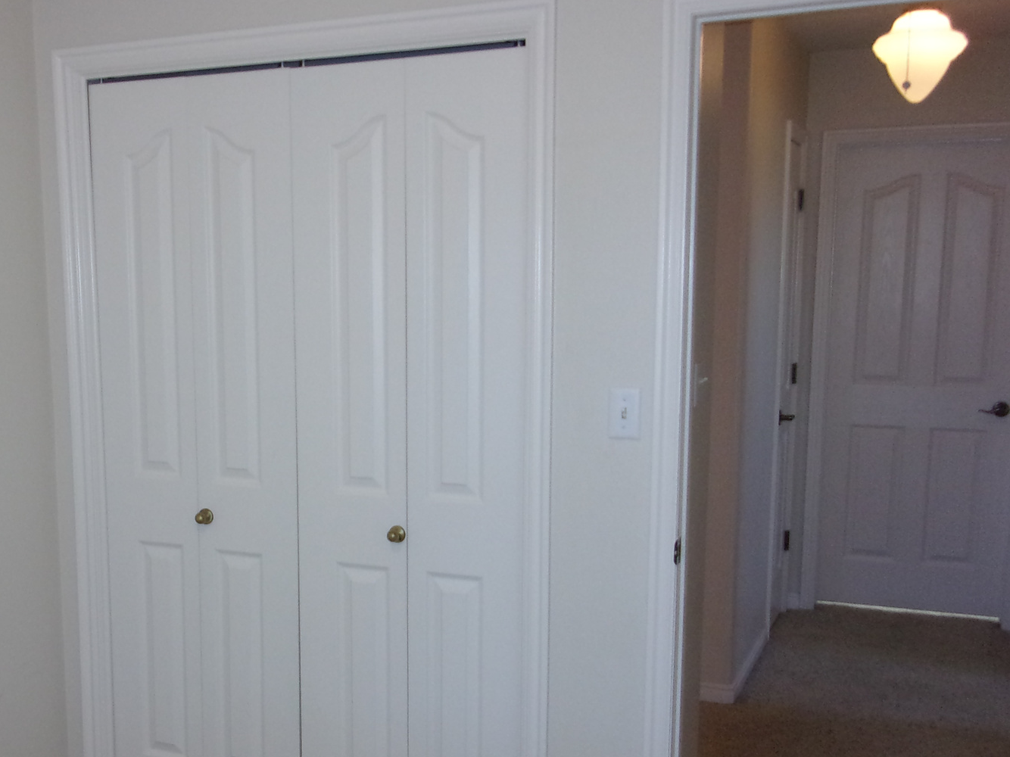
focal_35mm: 43
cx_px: 337
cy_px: 472
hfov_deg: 43.3
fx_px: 1254
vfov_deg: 33.4
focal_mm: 5.1
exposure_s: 1/34
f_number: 3.9
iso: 250
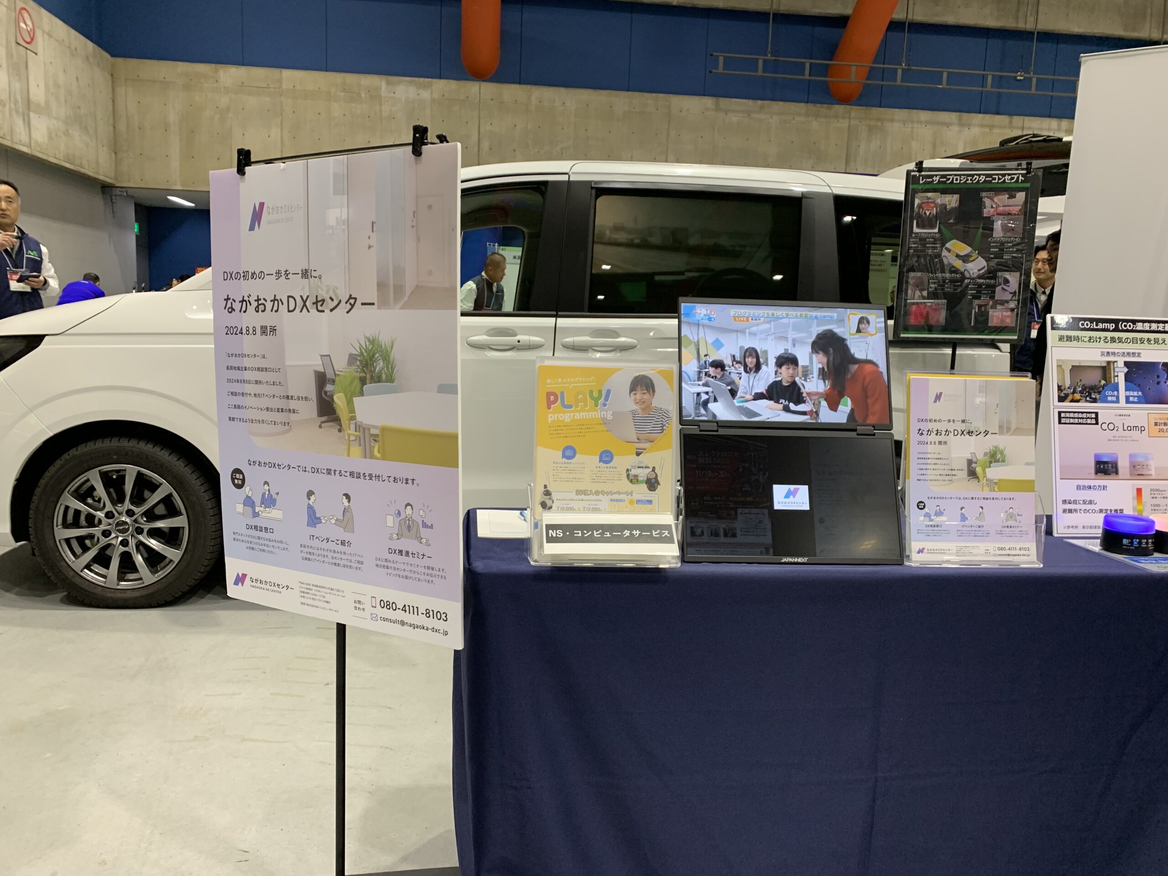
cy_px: 438
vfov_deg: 53.1
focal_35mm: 26
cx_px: 584
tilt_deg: -8.8
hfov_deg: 67.3
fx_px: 877
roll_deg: -1.2
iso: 100
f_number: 1.8
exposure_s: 1/60
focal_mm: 4.25
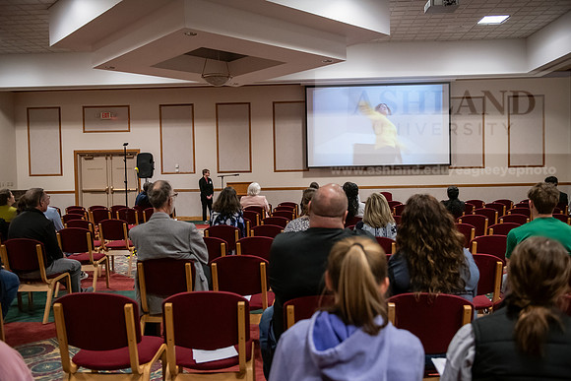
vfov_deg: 41.1
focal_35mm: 32
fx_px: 508
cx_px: 286
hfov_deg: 58.7
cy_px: 190
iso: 2500
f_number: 3.2
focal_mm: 32
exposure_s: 1/160
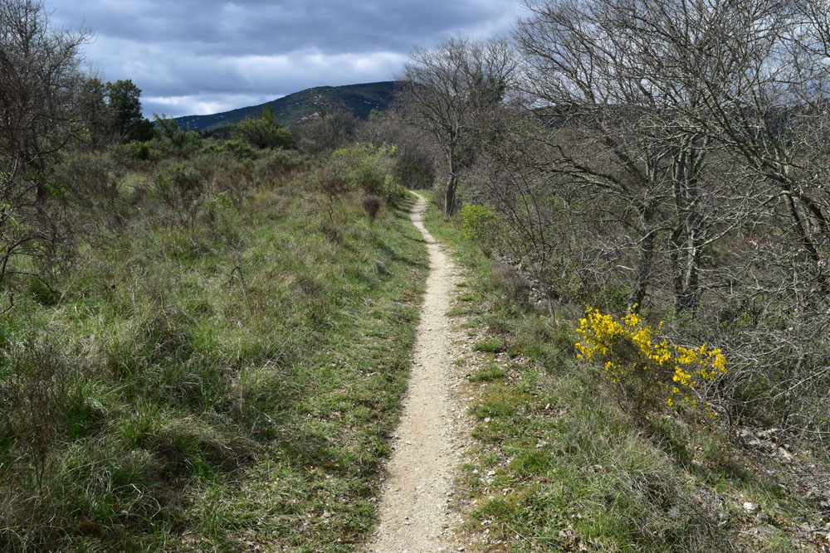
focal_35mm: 30
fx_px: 692
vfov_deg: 43.6
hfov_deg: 61.9
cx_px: 415
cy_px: 276
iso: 400
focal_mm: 20
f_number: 16
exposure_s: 1/400
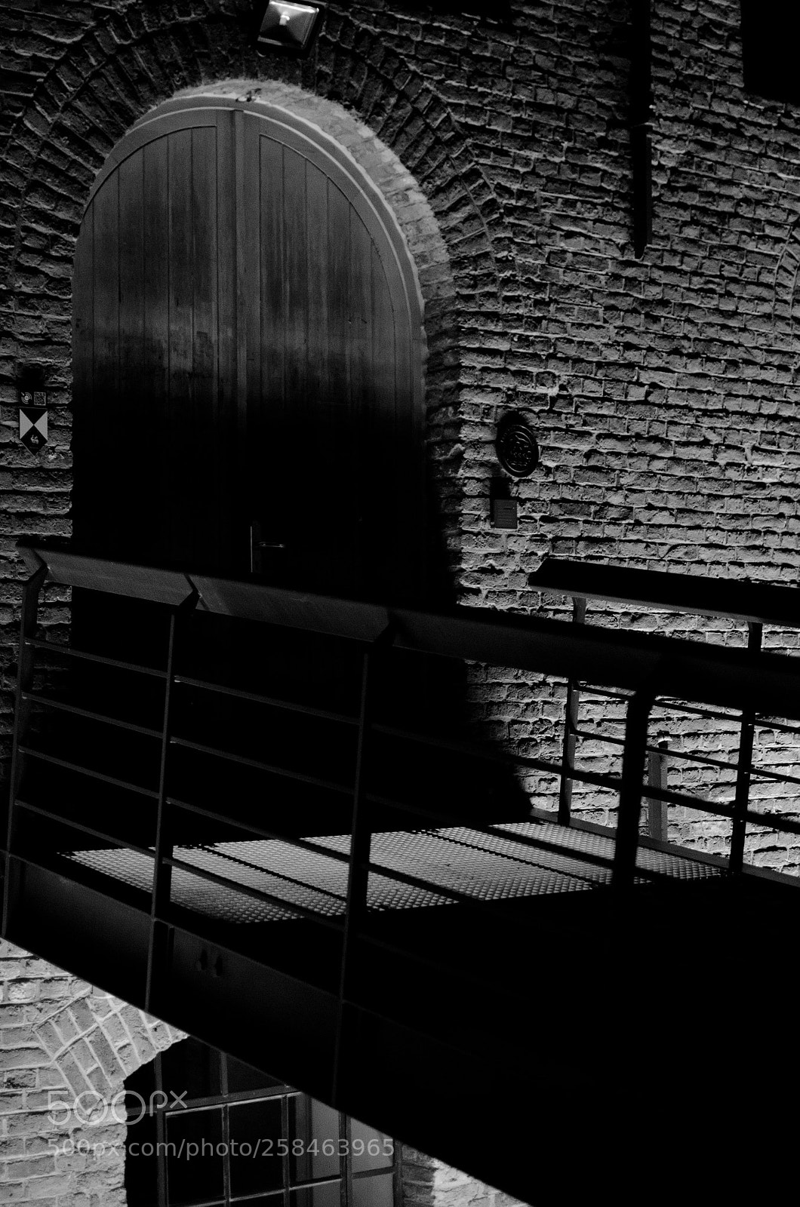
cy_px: 604
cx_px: 400
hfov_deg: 25.6
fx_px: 1757
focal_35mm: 52
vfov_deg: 37.9
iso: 400
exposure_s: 1/30
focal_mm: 35
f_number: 2
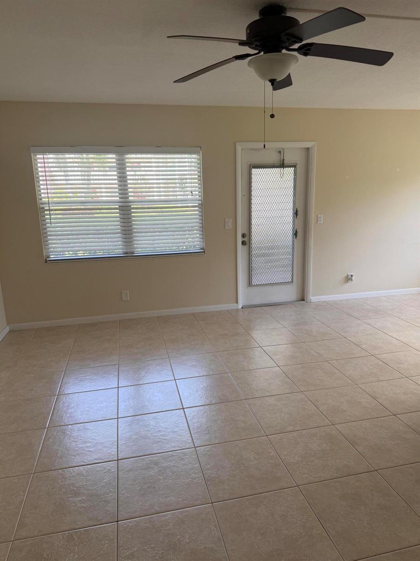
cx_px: 210
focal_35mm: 24
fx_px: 388
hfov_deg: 56.8
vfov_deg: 71.6
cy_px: 280
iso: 80
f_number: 1.78
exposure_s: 1/159
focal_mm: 6.76
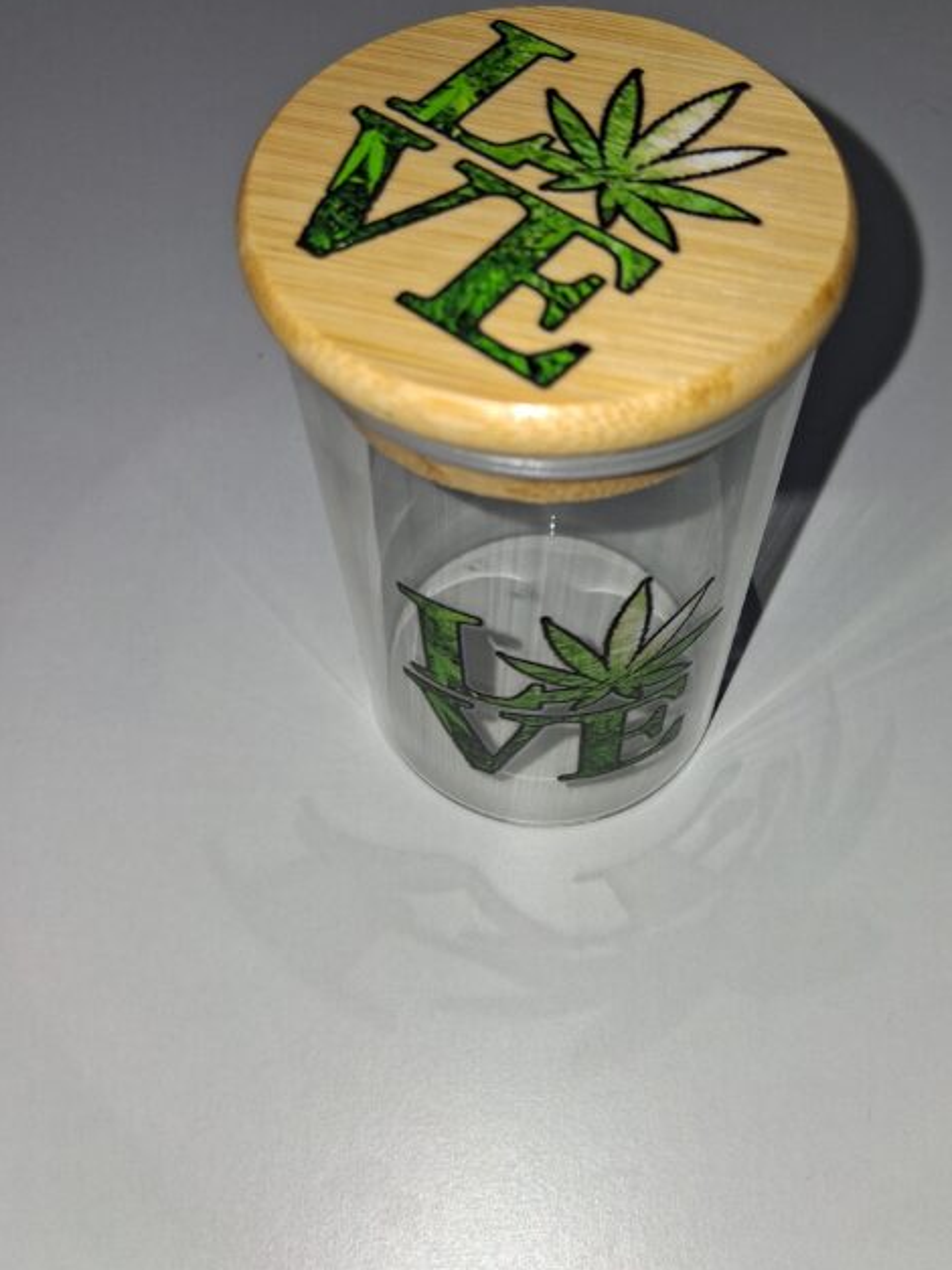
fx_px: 1137
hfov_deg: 45.3
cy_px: 572
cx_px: 531
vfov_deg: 58.2
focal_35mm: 31
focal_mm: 3.98
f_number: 1.8
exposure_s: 1/120
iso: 32
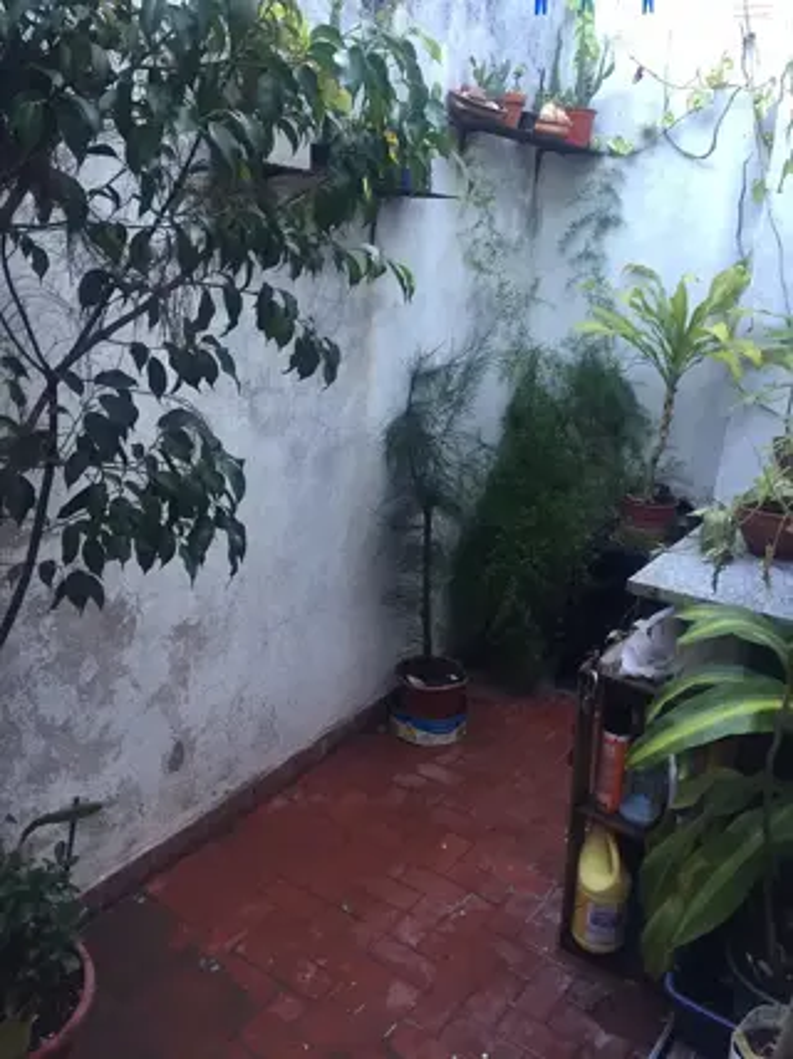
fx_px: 886
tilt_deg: -16.9
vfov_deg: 61.7
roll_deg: -2.9
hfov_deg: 48.2
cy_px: 530
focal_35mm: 29
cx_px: 396
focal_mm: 4.15
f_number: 2.2
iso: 50
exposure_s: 1/33
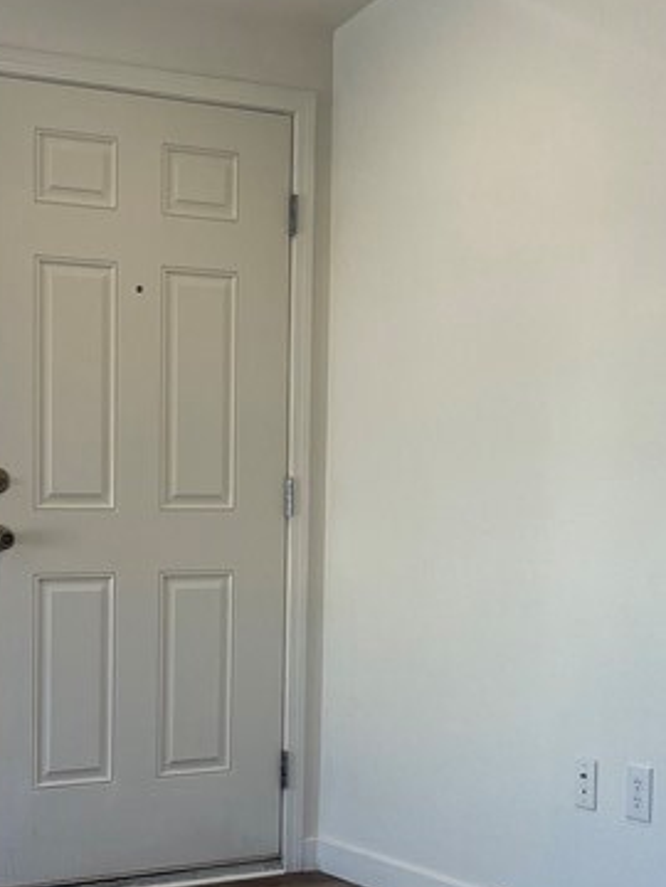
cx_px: 358
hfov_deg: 19.9
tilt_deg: -4.6
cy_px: 599
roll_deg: -1.7
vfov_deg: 26.2
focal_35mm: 74
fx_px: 1898
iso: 64
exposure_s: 1/120
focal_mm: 5.1
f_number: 1.6
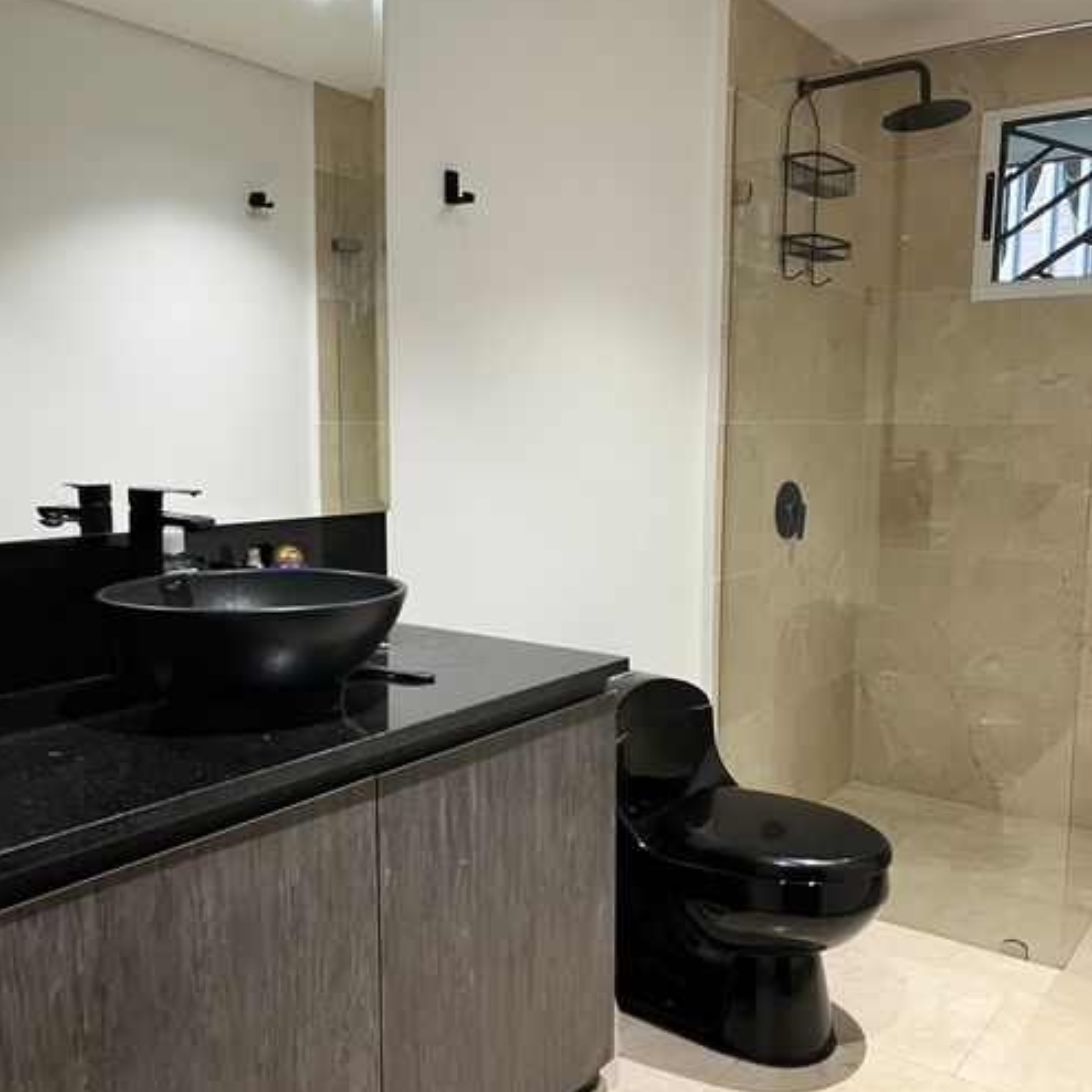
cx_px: 548
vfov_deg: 52.5
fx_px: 1106
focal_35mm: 31
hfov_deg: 52.5
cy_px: 545
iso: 250
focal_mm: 5.1
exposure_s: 1/60
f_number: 1.6
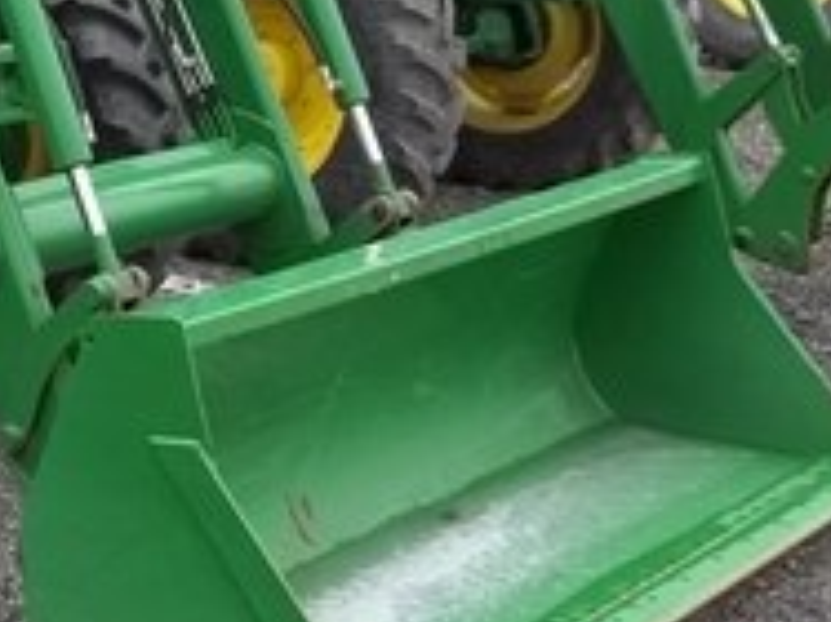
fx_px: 2231
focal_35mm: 93
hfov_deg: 19.7
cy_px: 107
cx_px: -191
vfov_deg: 15.7
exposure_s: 1/250
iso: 64
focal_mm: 5.7
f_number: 2.9
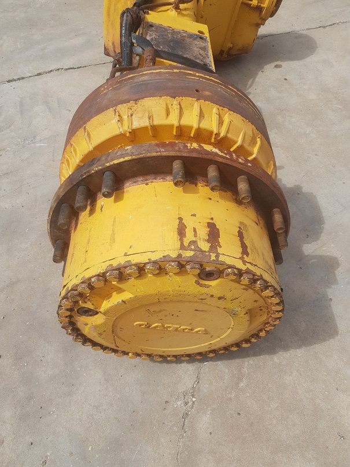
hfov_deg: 53.1
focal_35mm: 26
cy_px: 234
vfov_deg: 67.3
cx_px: 175
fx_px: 351
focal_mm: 4.2
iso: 40
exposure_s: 1/2120
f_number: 1.7
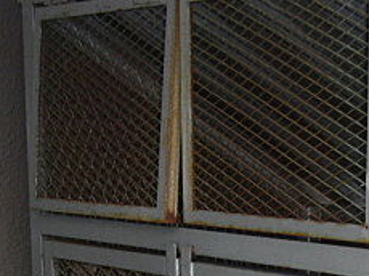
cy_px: 372
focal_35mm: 103
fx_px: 1097
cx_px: 329
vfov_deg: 13.7
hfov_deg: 18.8
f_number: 3.6
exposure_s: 1/125
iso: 100
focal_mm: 6.42
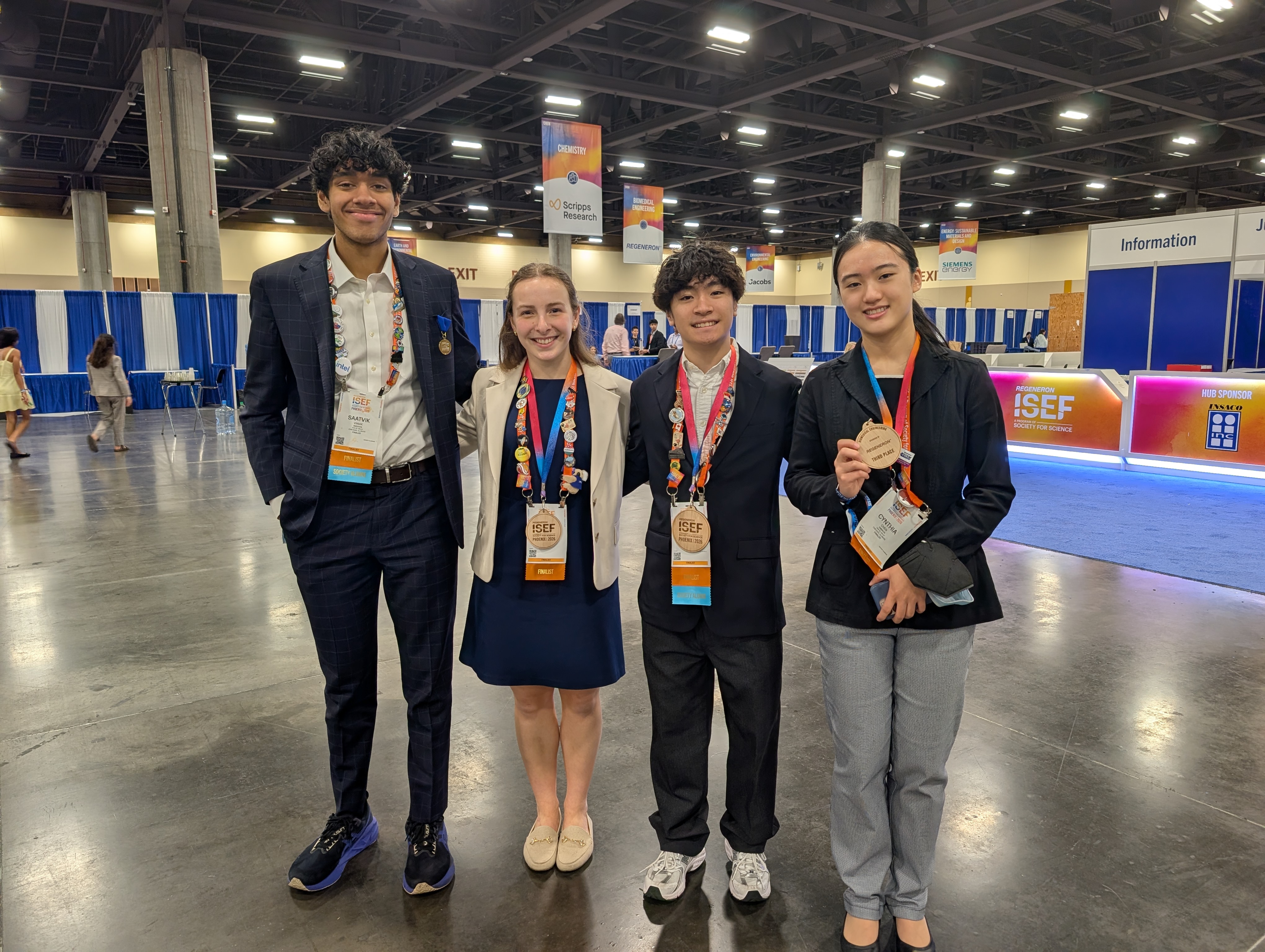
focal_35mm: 24
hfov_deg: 71.5
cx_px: 632
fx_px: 878
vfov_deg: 56.9
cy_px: 476
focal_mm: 6.9
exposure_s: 1/33.5
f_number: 1.68
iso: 48
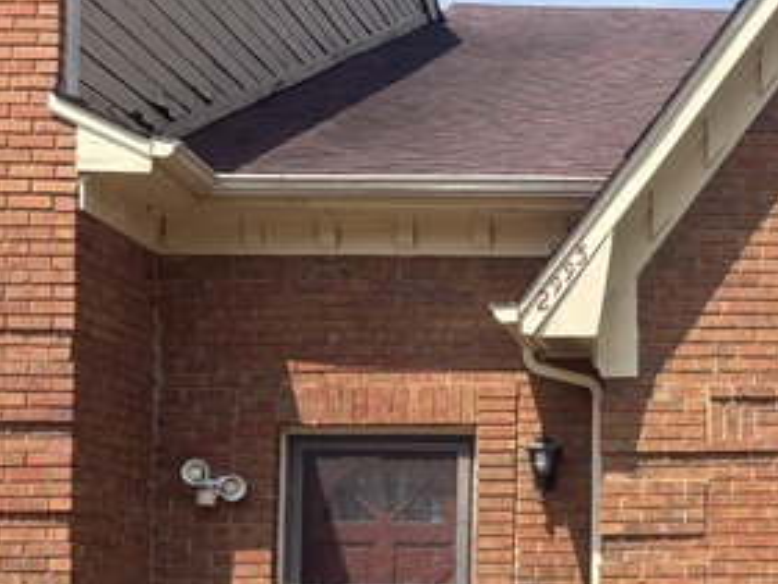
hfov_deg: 24.4
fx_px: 1664
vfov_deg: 19.6
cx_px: 878
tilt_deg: +4.8
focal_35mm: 74
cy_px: 512
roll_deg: +0.8
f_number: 1.6
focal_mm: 5.96
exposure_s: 1/2283
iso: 50
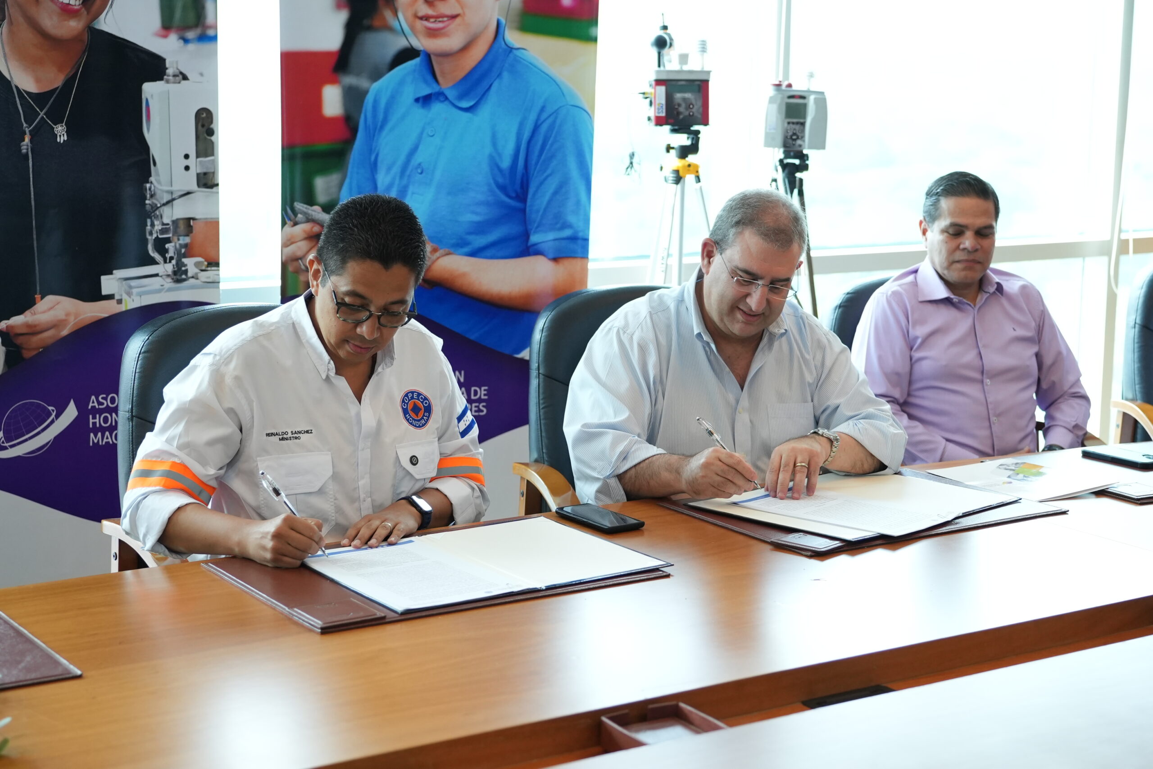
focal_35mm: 58
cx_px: 576
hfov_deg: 34.5
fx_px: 1858
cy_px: 384
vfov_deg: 23.4
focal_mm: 39
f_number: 2.8
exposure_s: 1/500
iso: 1600
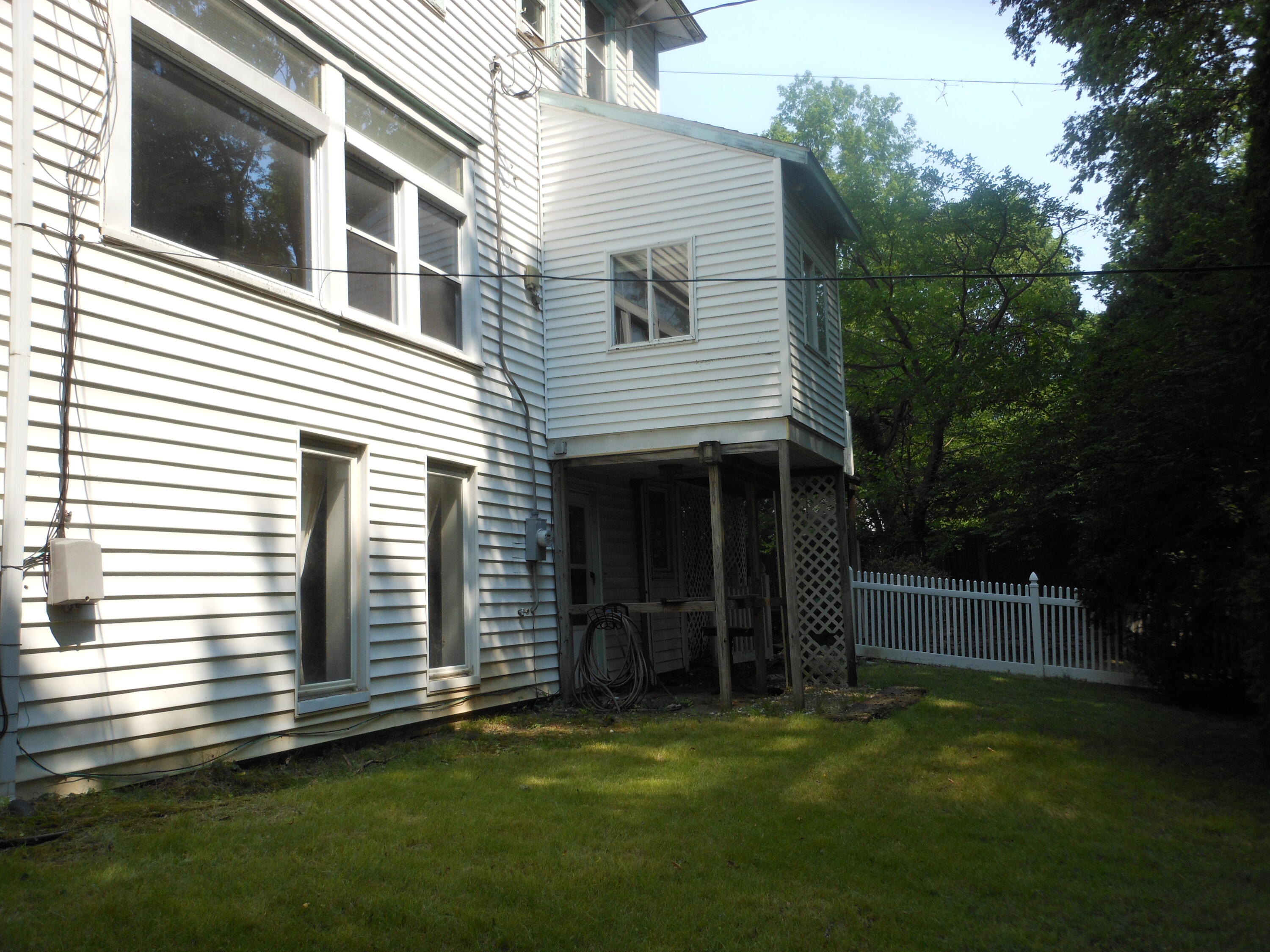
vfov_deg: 49.7
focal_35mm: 28
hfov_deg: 63.4
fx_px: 1027
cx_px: 635
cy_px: 476
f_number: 3.7
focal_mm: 5
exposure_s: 1/400
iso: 80
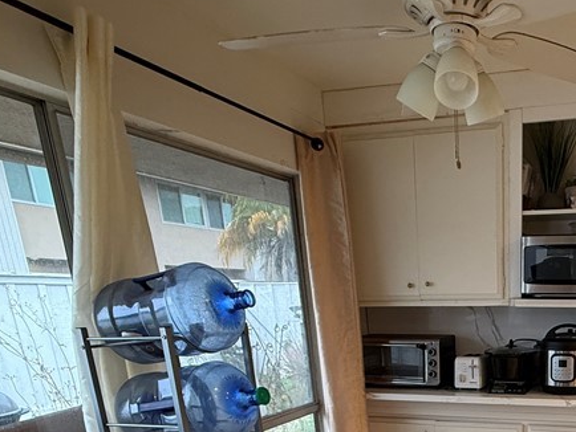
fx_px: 549
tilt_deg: -16.3
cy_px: 455
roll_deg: +0.4
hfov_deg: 49.5
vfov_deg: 37.3
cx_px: 514
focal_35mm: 33
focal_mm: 2.22
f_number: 2.2
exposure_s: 1/120
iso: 200
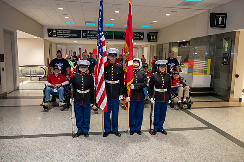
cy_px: 81
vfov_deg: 47.1
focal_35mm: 28
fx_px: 186
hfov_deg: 66.4
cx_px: 122
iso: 5600
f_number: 5
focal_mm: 27.5
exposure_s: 1/160
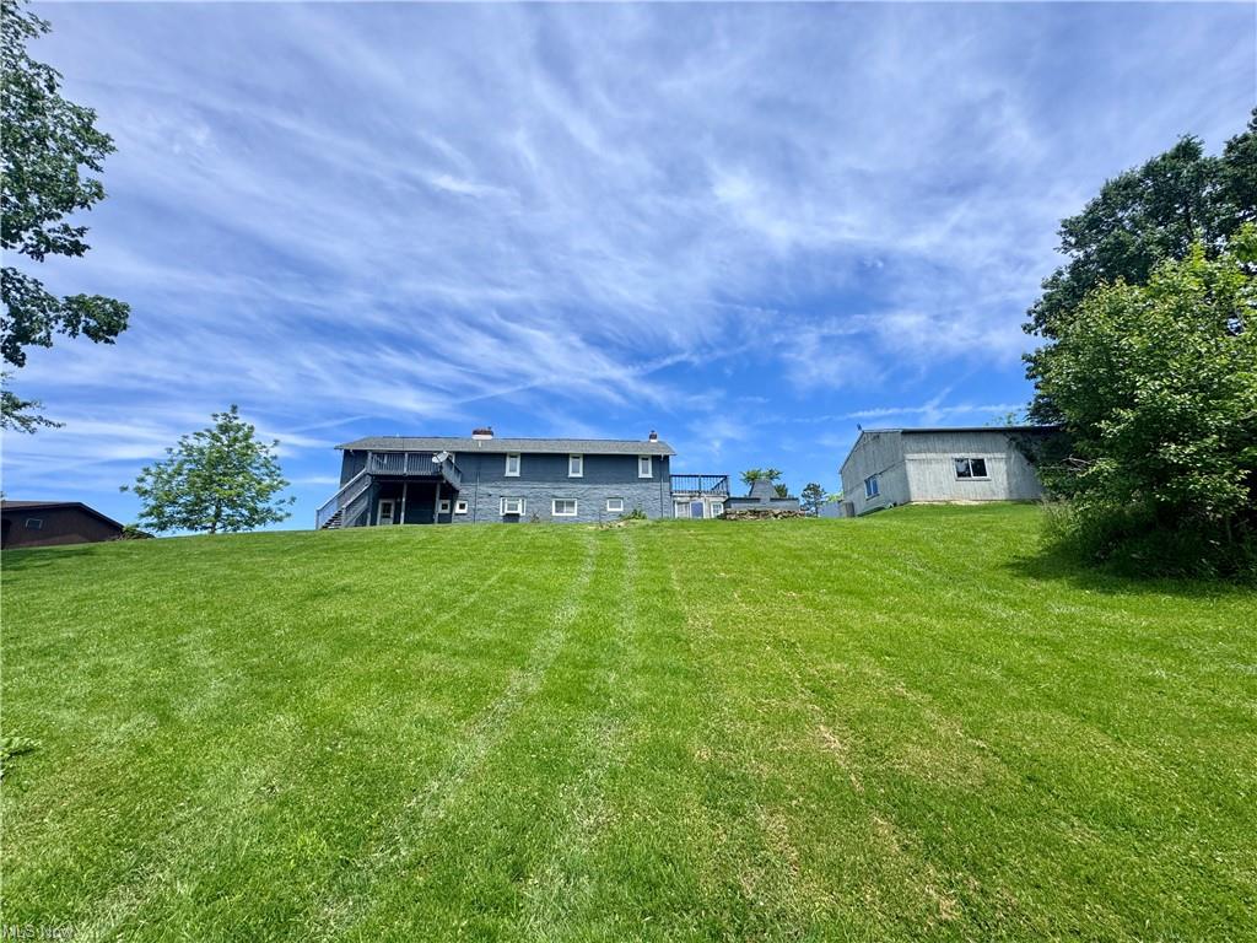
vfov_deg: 85.7
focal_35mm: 14
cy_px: 472
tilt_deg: +15.1
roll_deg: +0.2
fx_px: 508
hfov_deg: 102.1
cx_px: 628
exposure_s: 1/1880
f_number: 2.2
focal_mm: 2.22
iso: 50
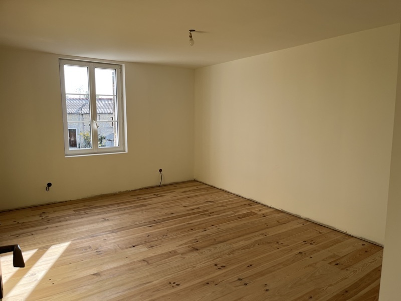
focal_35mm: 26
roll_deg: -0.8
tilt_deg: -8.7
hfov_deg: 67.3
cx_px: 200
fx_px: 301
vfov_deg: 53.1
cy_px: 150
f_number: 1.6
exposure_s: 1/367
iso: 50
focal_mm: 5.1
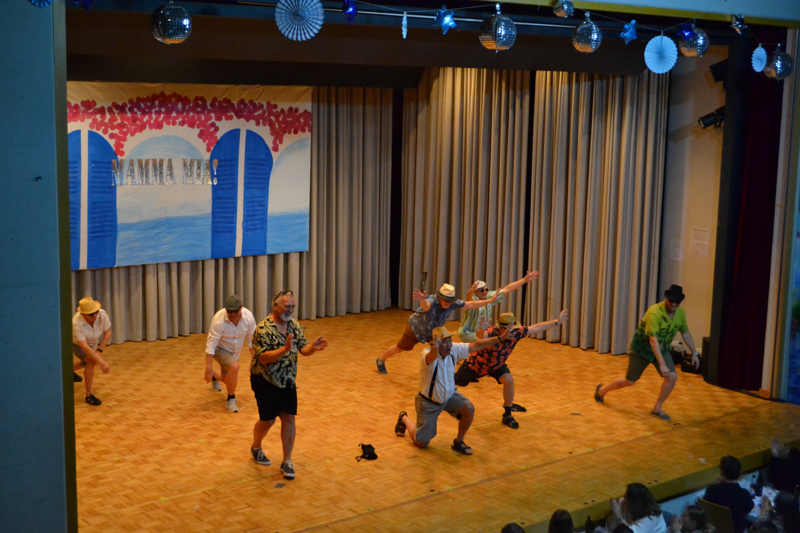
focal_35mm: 51
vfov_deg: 26.5
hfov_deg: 38.9
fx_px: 1133
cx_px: 400
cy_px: 266
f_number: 5
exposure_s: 1/125
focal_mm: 34
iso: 3200
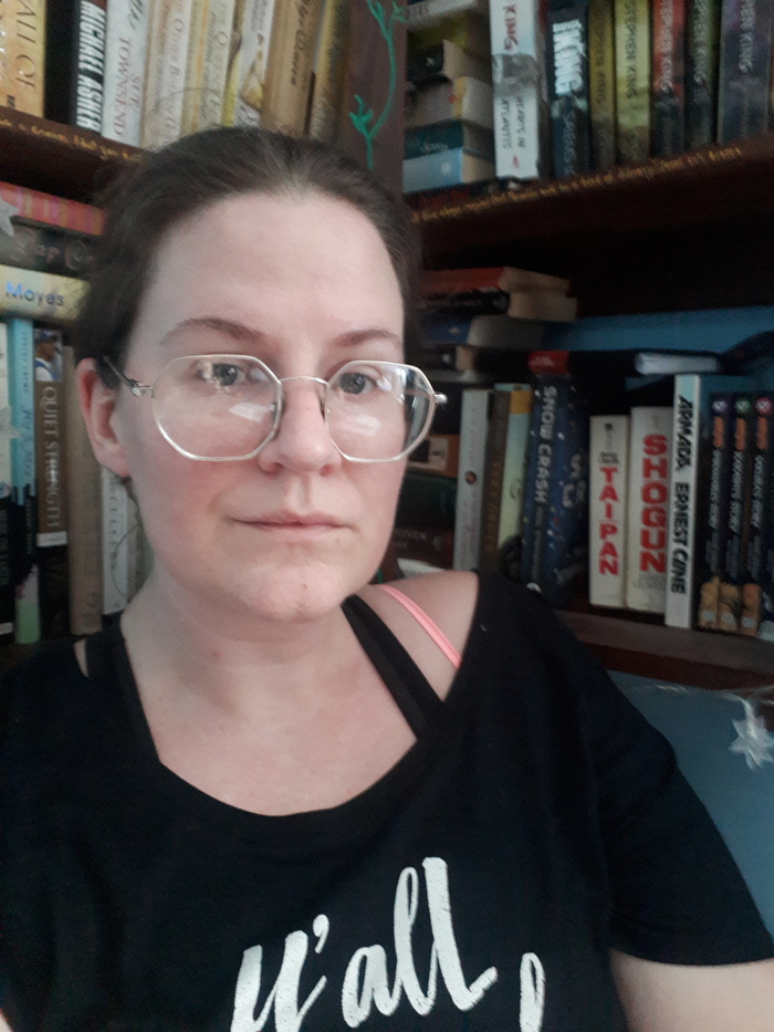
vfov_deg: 65.3
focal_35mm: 27
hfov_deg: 51.4
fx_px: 805
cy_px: 516
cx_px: 387
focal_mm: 3.6
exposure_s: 1/8
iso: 640
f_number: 1.9
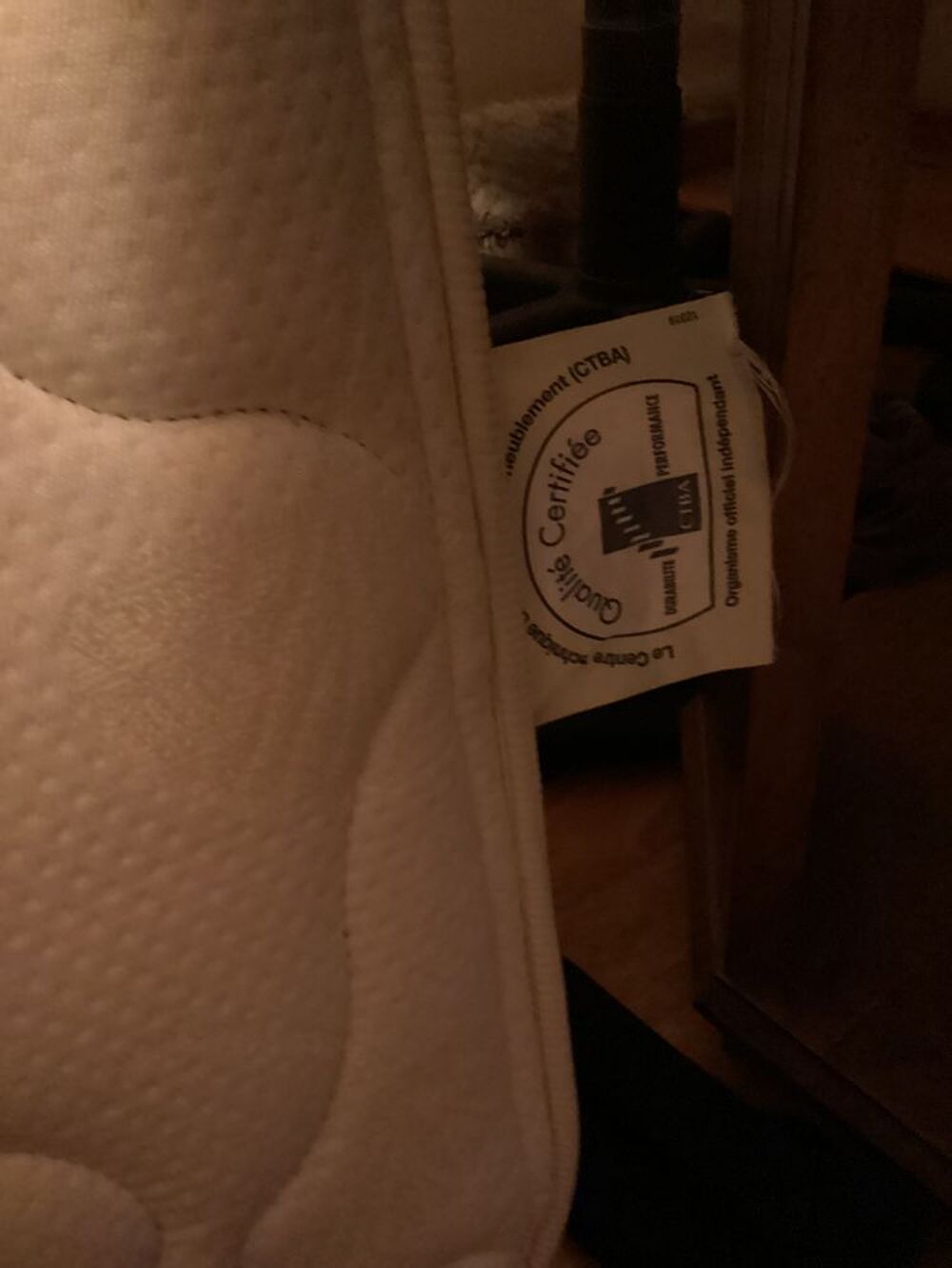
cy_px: 634
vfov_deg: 58.3
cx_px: 476
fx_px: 1137
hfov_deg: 45.4
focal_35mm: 31
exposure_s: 1/17
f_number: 2.4
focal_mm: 3.3
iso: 800
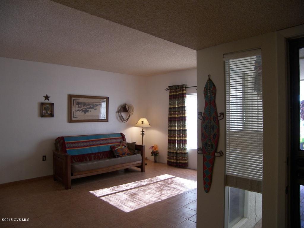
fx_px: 211
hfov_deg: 71.6
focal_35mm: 24
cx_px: 152
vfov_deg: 56.8
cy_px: 114
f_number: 2.8
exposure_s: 1/25
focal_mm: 5
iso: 100
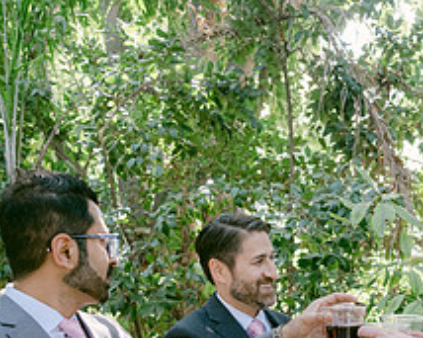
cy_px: 365
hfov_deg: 30.3
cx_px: 328
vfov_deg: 23.5
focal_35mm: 61
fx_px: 763
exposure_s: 1/125
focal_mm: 16
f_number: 2.8
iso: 640
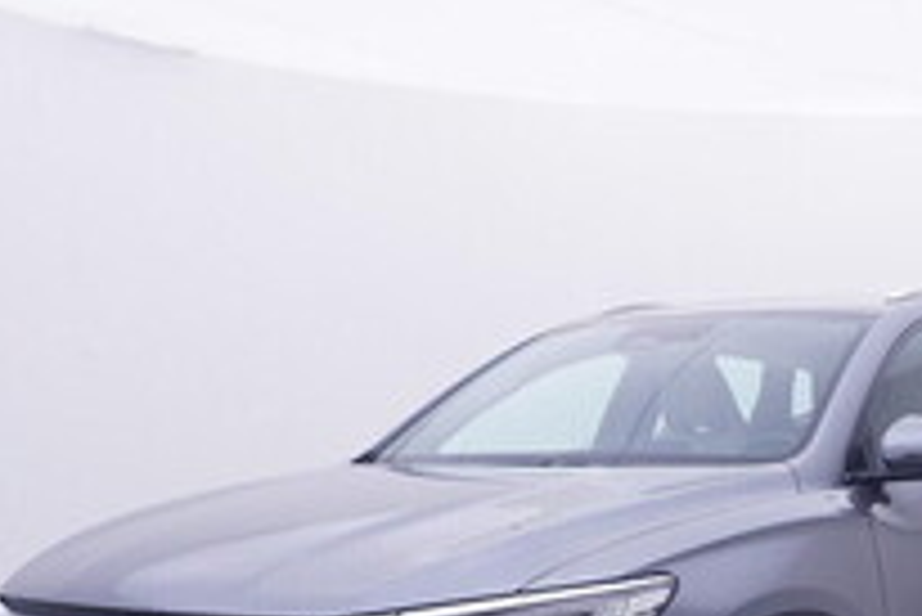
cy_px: 533
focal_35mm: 60
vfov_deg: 22.1
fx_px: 1546
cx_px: 830
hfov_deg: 31.6
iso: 200
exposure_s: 1/80
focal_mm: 15
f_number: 5
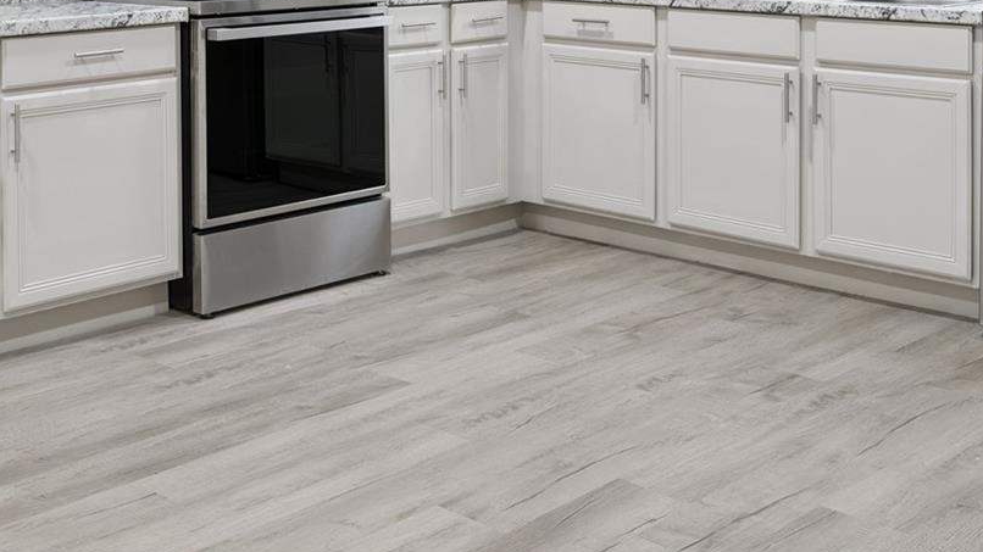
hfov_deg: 38.9
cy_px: -90
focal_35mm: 53
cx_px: 370
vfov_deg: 21.2
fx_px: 1382
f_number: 9
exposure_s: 1/4
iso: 200
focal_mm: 25.5
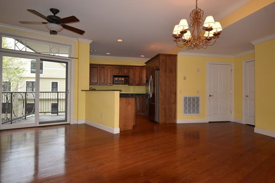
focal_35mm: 22
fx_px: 172
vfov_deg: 56.1
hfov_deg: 77.3
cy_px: 92
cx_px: 138
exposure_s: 1/60
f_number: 5
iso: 1400
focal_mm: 15
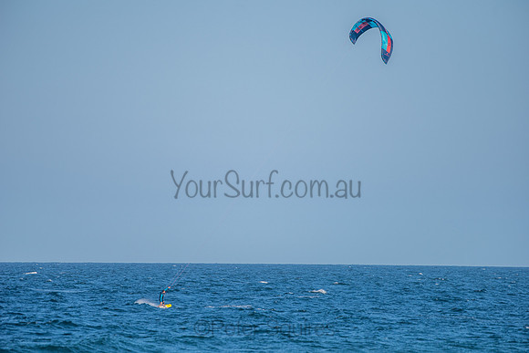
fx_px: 5585
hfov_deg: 5.4
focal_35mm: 380
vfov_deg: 3.6
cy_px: 176
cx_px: 264
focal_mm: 380
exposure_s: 1/2500
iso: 200
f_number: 5.6
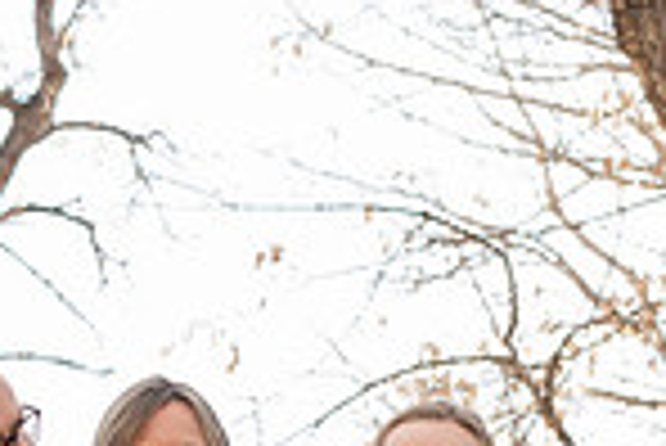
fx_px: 2537
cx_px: 108
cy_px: 849
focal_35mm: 137
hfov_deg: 14.8
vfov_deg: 9.5
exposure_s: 1/200
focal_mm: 35
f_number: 3.5
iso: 200
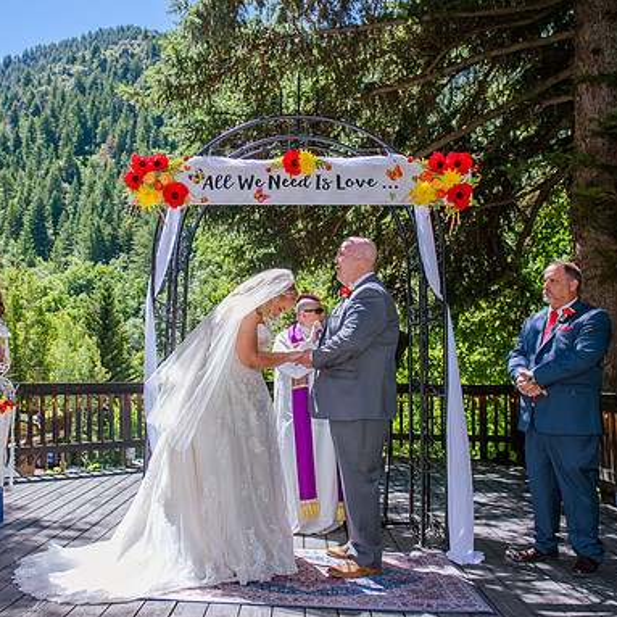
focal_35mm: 33
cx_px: 237
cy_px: 329
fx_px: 665
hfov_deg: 49.3
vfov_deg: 49.7
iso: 160
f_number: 3.5
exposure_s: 1/500
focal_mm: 24
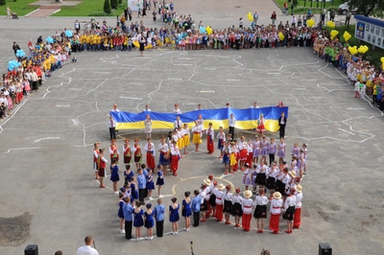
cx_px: 192
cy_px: 128
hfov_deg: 38.9
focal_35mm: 51
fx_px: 544
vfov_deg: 26.4
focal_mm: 34
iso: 400
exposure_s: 1/200
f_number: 16
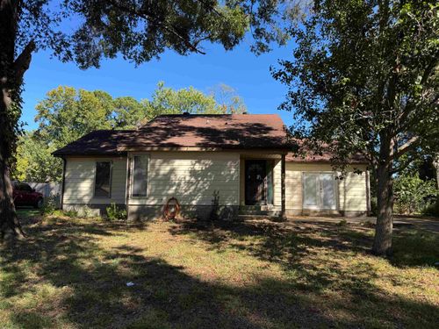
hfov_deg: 71.6
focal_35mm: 24
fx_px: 304
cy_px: 164
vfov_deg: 56.8
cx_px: 220
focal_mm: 6.76
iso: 80
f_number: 1.78
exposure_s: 1/1524
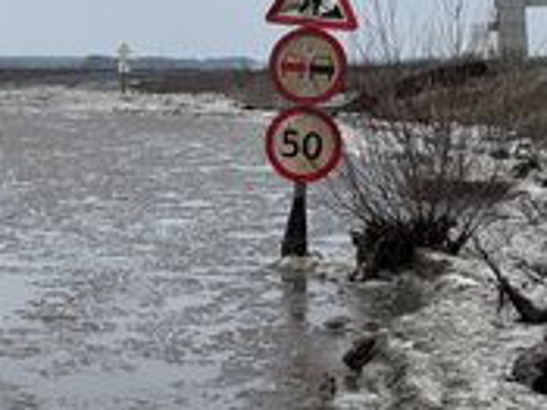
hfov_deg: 17.3
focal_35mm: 110
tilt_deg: -2.6
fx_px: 1737
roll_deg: +0.5
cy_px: 160
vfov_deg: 13.4
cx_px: -50
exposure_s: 1/747
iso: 64
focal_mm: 6.76
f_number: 1.78
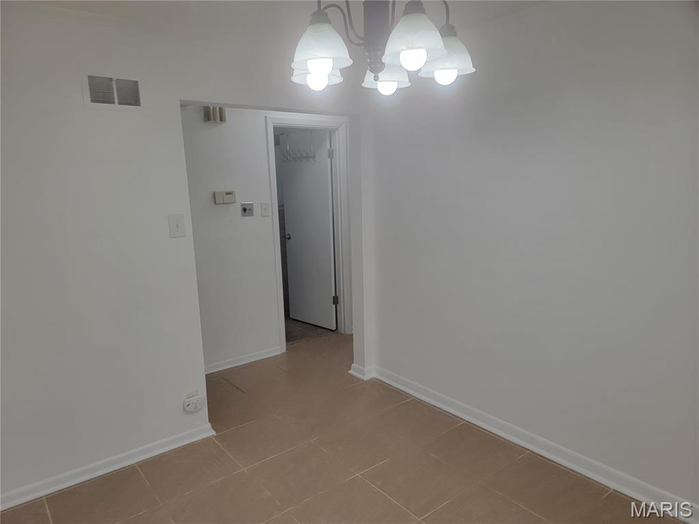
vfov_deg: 56.8
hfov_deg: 71.6
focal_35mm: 24
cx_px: 350
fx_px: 485
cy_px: 262
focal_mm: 6.7
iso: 25
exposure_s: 1/120
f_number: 1.8
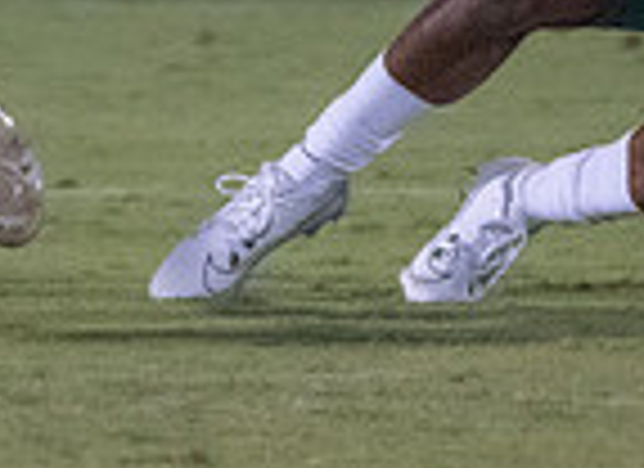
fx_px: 48511
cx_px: 225
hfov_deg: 0.8
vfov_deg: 0.6
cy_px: -30
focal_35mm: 2636
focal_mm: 400
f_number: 5.6
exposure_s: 1/1000
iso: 8000
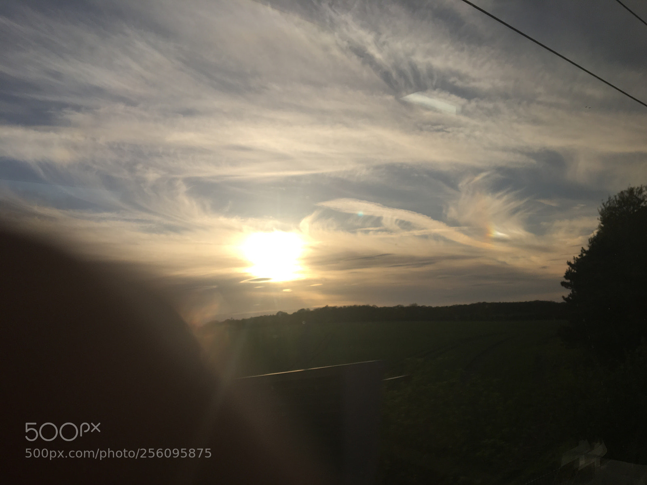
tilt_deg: +4.3
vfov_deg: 48.2
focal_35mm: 29
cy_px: 242
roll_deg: +0.4
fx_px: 542
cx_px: 324
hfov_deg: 61.7
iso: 25
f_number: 2.2
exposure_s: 1/668
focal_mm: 4.15
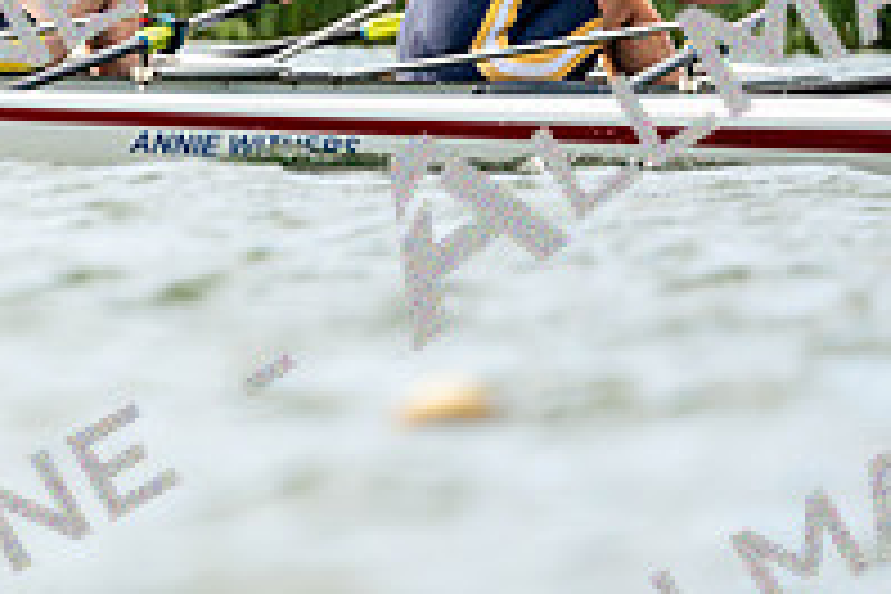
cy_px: -79
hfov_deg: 1.2
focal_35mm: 1756
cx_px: 4
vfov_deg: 0.8
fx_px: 43458
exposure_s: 1/2000
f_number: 6.3
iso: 500
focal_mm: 600
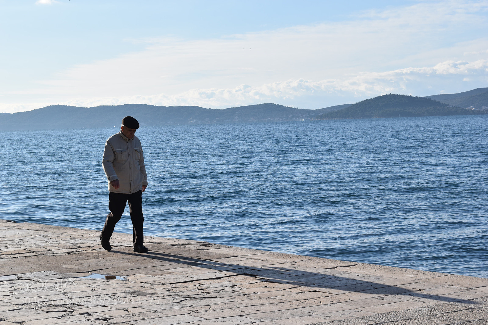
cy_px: 162
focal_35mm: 82
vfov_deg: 16.5
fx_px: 1118
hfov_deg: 24.6
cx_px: 244
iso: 200
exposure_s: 1/500
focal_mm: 55
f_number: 11
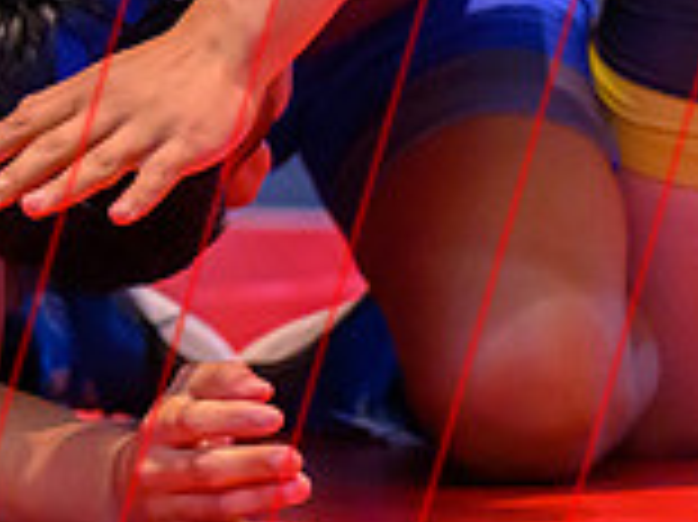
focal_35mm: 913
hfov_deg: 2.2
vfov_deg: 1.6
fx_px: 18396
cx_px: 387
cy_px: -518
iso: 6400
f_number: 2.8
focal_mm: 200
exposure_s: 1/800
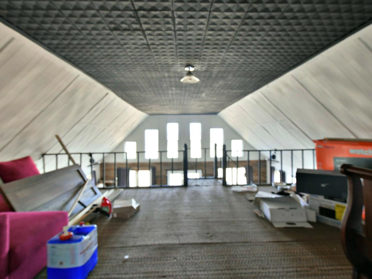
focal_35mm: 18
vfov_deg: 71.5
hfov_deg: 87.7
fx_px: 193
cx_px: 188
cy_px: 128
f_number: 4.5
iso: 2500
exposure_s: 1/125
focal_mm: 14
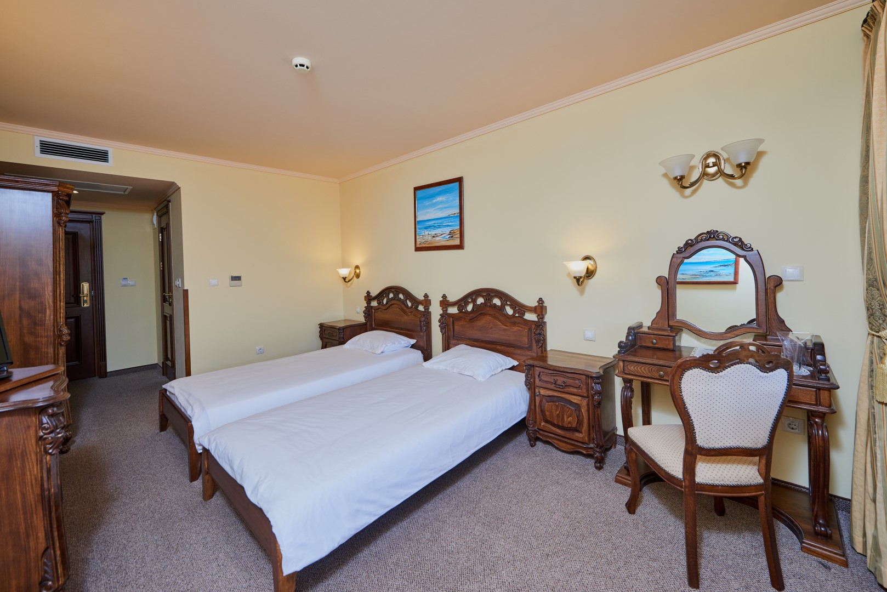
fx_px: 345
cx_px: 444
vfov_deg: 81.3
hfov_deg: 104.2
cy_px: 296
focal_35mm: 14
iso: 400
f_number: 5
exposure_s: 1/80
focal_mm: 14
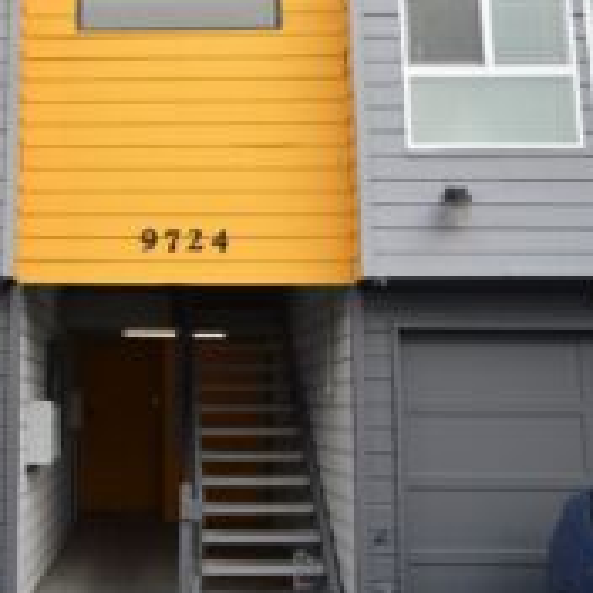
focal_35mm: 52
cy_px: 216
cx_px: 67
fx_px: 1008
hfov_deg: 31.4
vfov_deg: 32.6
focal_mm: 18
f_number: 4
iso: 100
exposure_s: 1/125
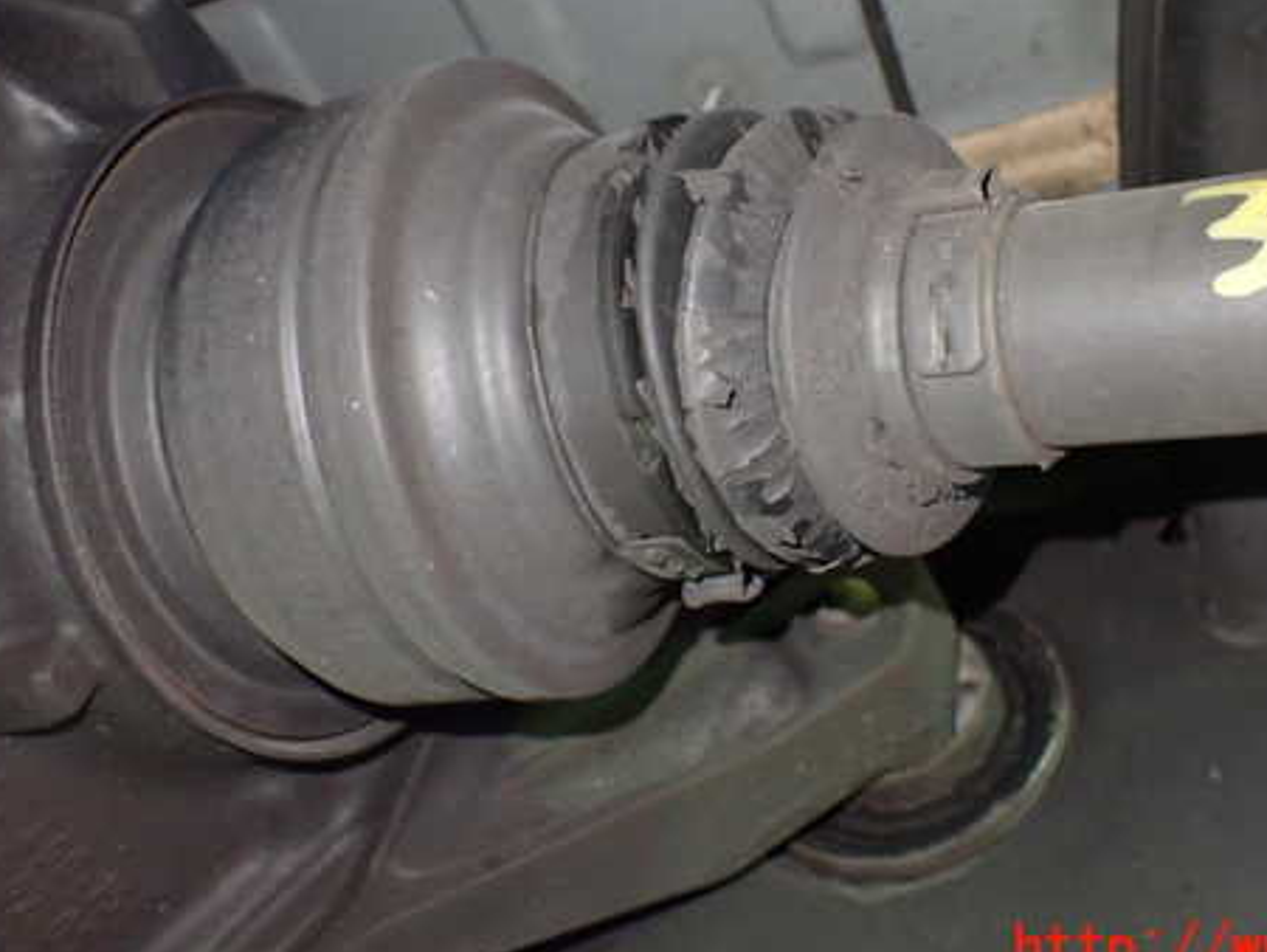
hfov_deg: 46.3
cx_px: 805
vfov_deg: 35.8
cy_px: 352
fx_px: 1465
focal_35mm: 40
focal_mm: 5.4
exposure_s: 1/30
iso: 800
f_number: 2.3
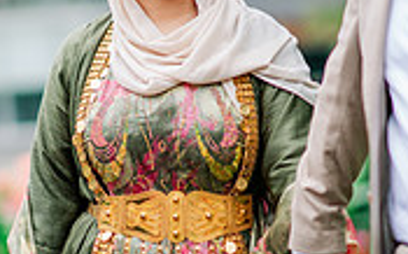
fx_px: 3188
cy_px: 97
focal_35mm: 287
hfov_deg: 7.3
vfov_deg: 4.6
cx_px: 72
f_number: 1.4
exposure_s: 1/2500
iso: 100
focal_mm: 85
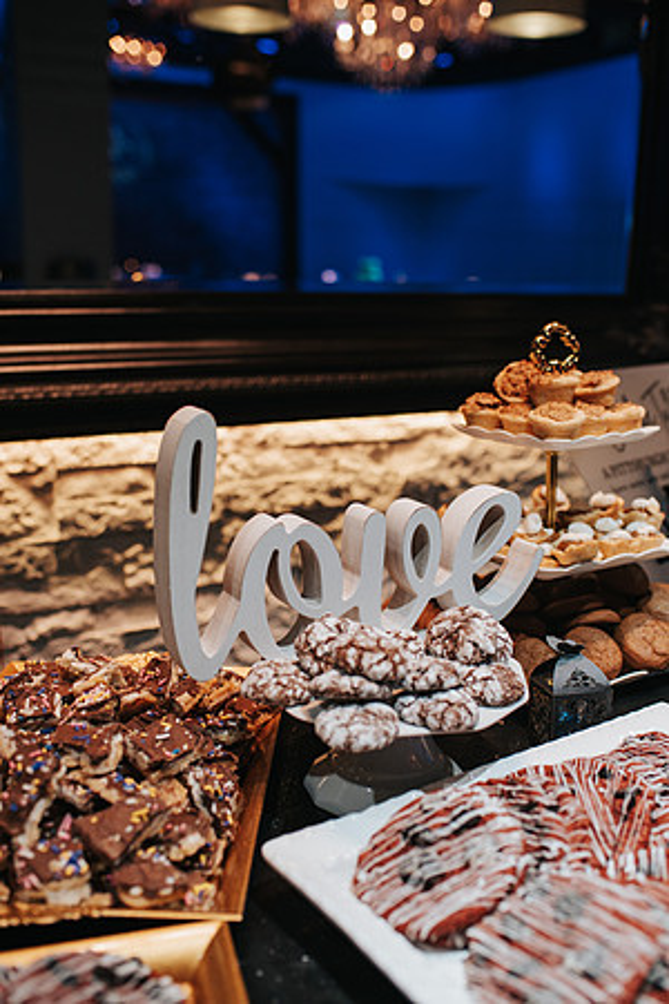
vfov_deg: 54.4
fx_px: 976
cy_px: 502
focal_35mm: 35
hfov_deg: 37.9
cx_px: 334
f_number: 2.8
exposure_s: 1/250
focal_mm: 35
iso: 800
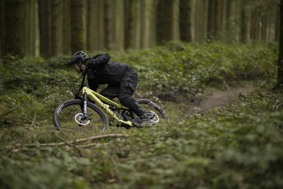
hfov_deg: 23.9
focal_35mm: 85
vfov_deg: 16.1
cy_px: 94
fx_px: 668
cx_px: 142
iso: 640
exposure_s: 1/1250
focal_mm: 85
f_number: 1.2
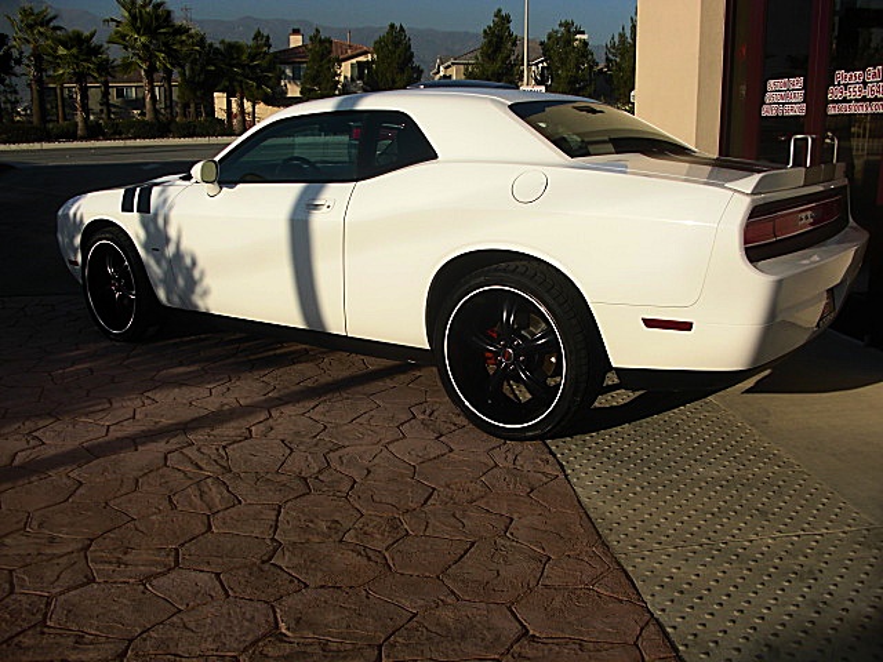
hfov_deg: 51.4
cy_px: 331
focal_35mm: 36
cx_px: 442
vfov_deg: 39.7
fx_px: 918
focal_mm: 6.3
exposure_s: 1/200
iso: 50
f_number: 7.9
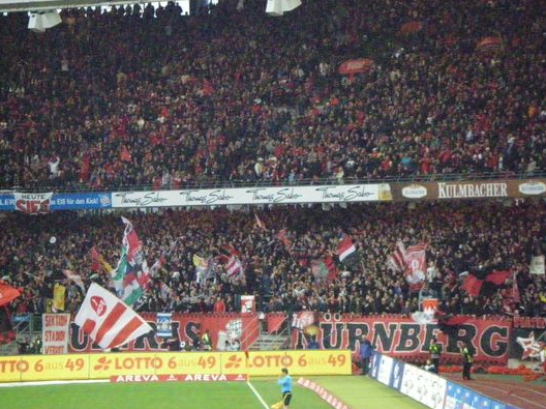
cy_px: 200
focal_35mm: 211
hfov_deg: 9.4
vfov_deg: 7.0
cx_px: 256
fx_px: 3325
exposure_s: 1/250
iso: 3200
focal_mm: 32.5
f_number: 4.6
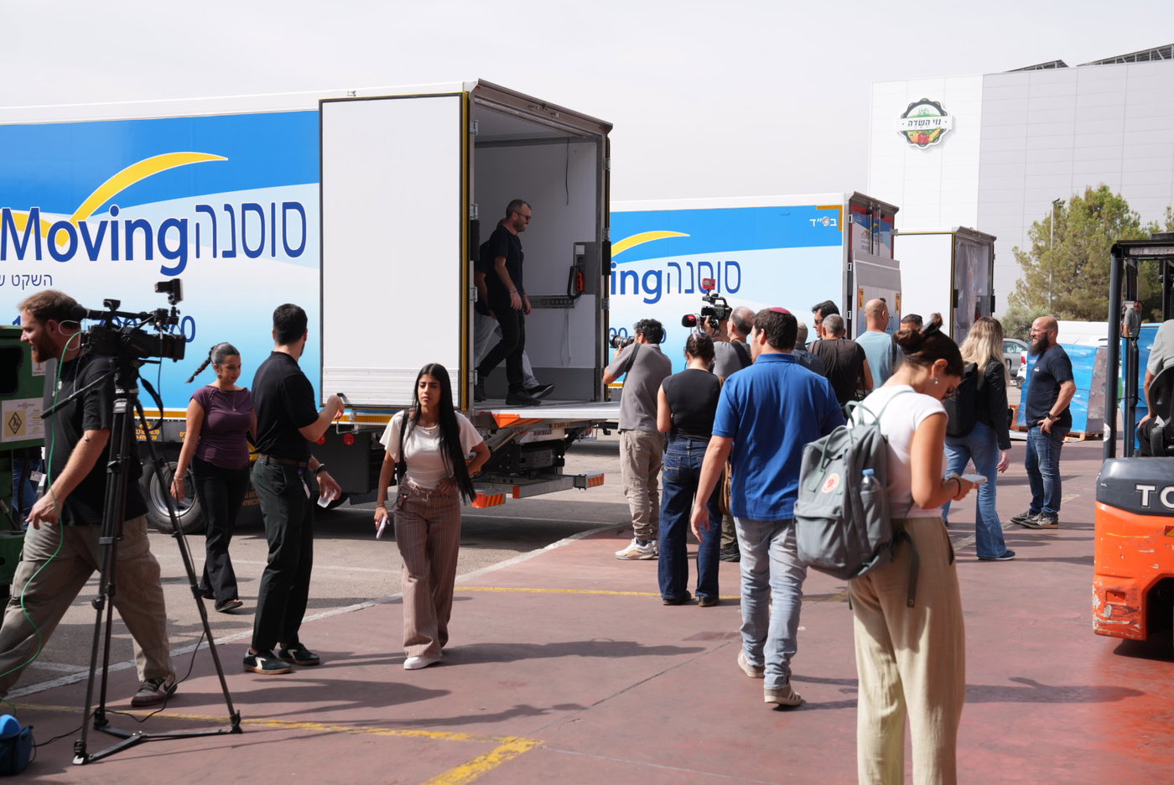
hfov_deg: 40.3
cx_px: 587
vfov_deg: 27.6
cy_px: 392
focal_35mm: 49
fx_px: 1599
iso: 200
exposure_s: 1/500
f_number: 5.6
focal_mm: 49
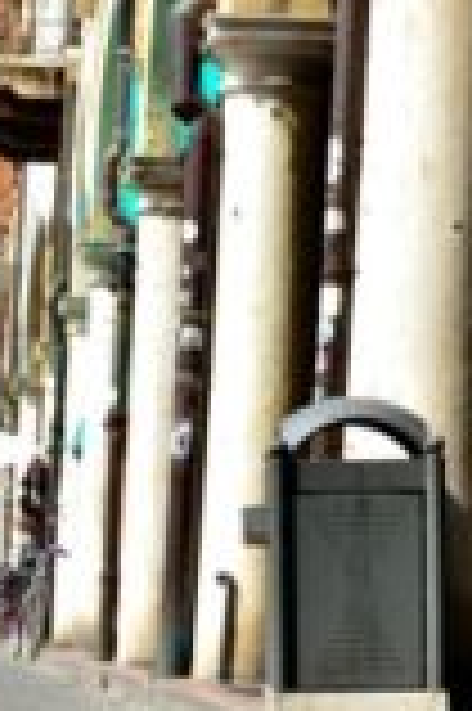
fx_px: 2542
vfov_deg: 15.3
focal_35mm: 129
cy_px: 871
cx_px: -310
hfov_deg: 10.1
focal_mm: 18
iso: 320
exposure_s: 1/250
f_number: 10
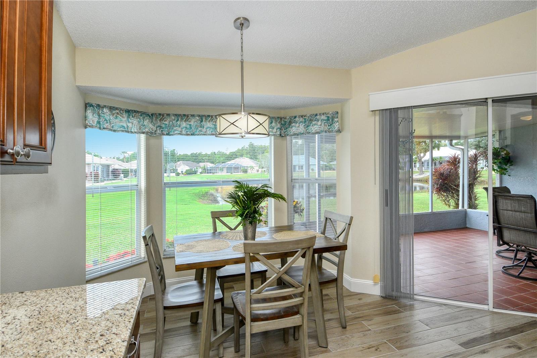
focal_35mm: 19
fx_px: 283
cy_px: 179
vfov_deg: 64.5
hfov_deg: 86.9
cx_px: 268
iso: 640
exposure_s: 1/250
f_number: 9
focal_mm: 13
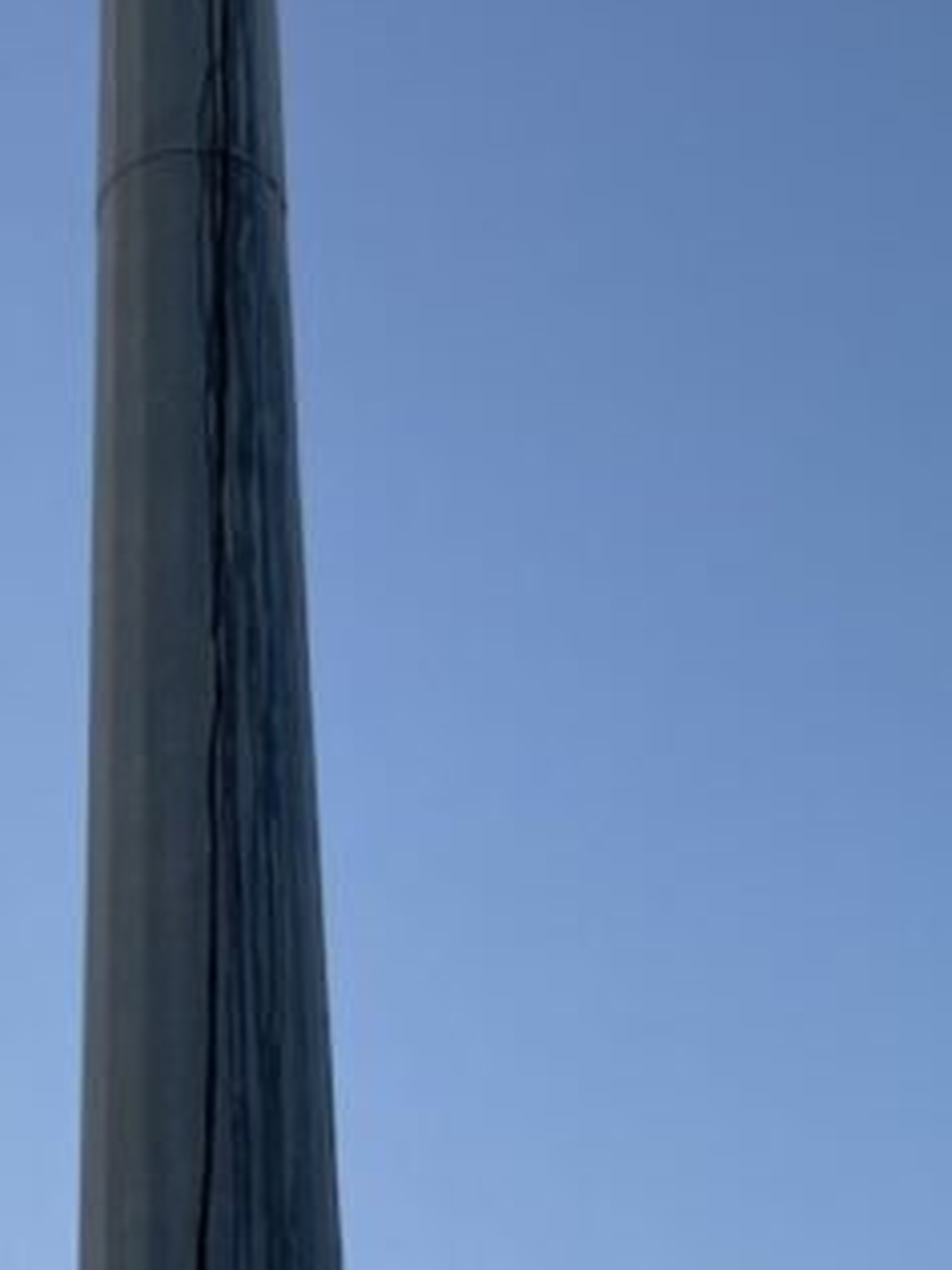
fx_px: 3447
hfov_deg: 15.7
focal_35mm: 94
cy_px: 756
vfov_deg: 20.8
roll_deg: +2.5
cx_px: 257
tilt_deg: +38.1
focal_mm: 3
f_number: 1.8
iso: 16
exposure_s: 1/674
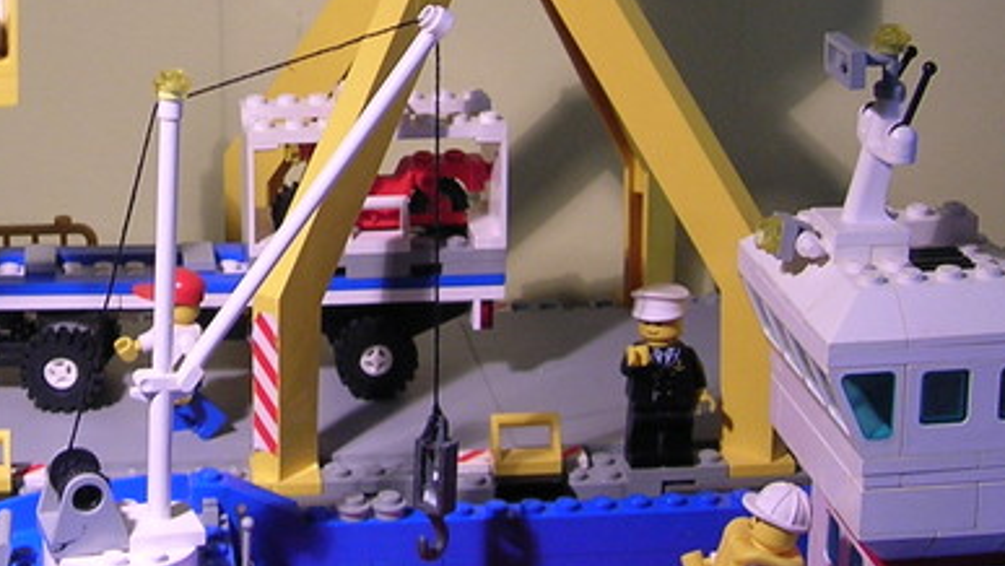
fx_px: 2293
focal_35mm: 86
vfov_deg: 13.9
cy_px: 51
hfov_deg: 24.3
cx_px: 177
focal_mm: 5.7
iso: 50
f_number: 2.9
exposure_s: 1/13.4
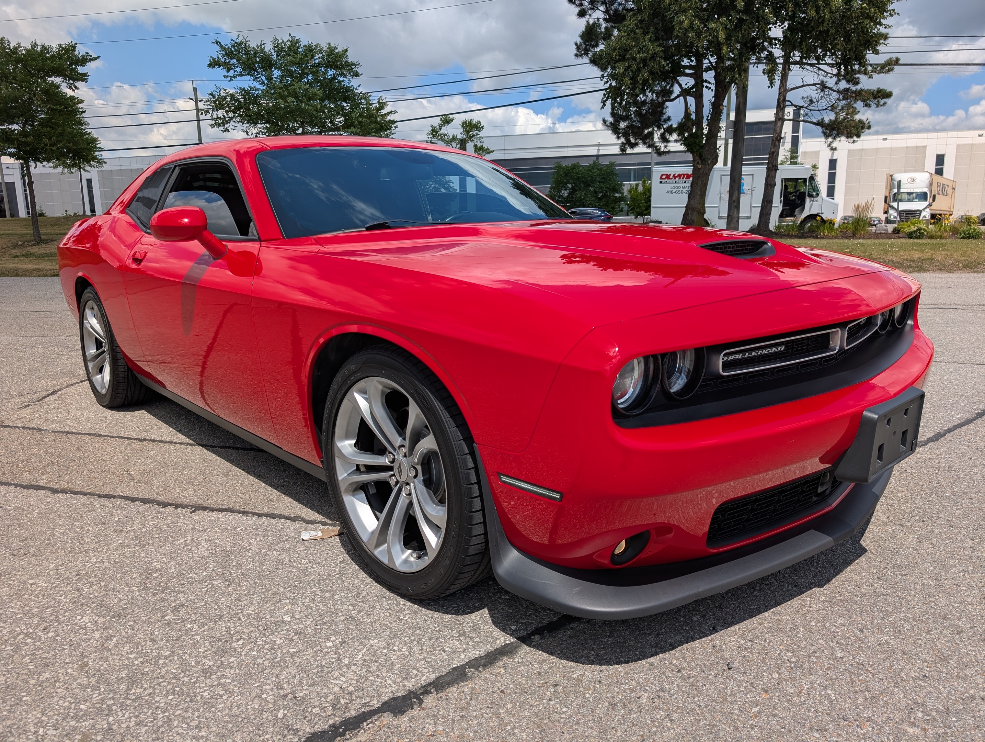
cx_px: 492
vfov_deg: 56.9
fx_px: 684
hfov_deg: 71.5
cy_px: 371
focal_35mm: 24
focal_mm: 6.9
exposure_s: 1/1572
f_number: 1.68
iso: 18
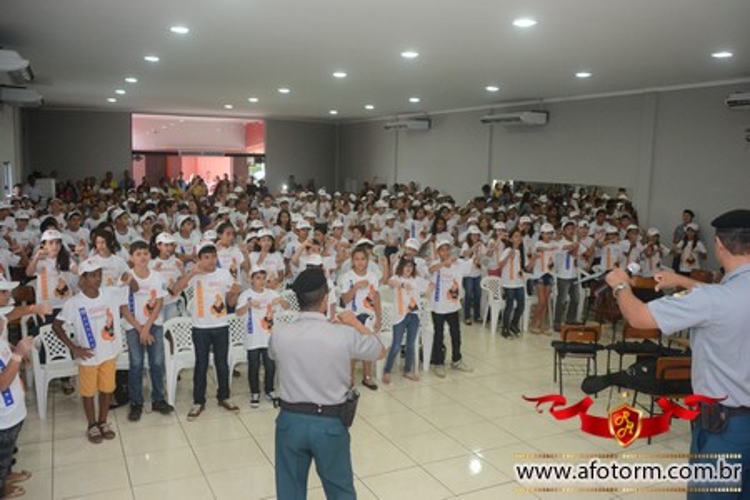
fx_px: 625
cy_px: 250
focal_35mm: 30
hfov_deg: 61.9
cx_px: 375
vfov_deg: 43.6
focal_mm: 20
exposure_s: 1/100
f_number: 3.5
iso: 1600
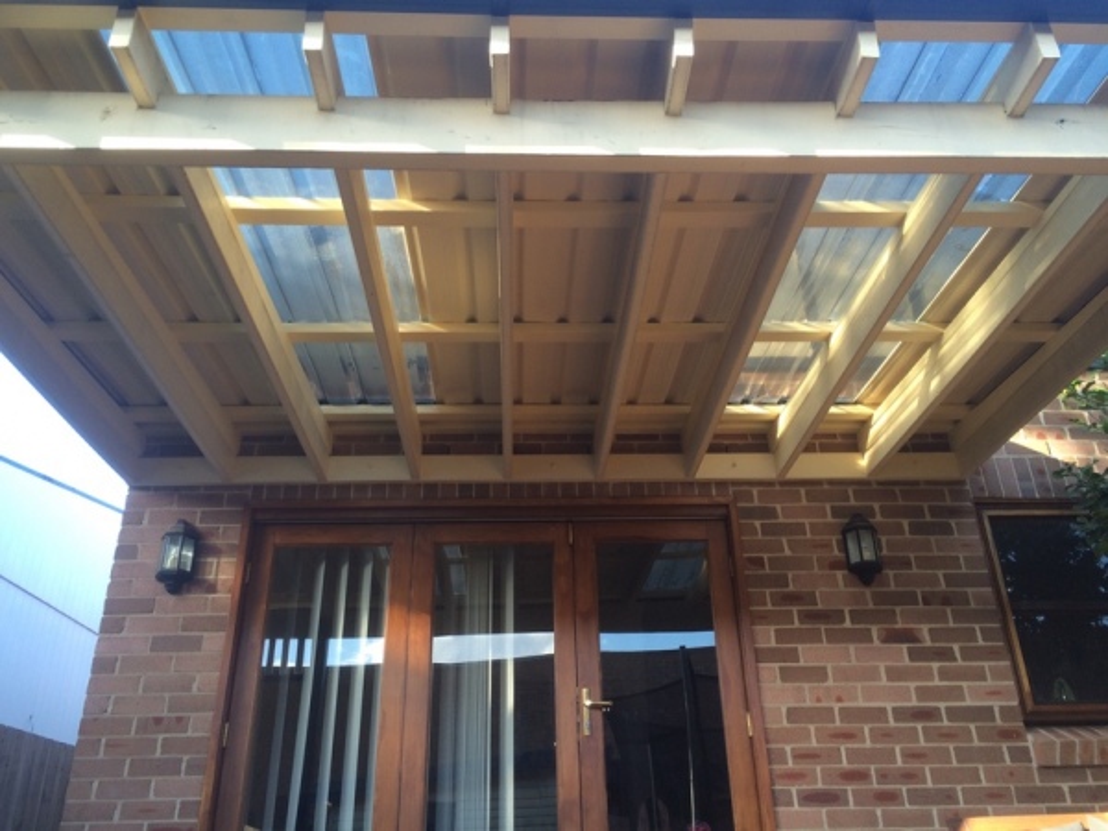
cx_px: 554
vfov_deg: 48.2
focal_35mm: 29
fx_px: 928
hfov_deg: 61.7
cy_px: 416
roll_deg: +1.0
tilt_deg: +24.7
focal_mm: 4.15
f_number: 2.2
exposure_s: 1/100
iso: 40
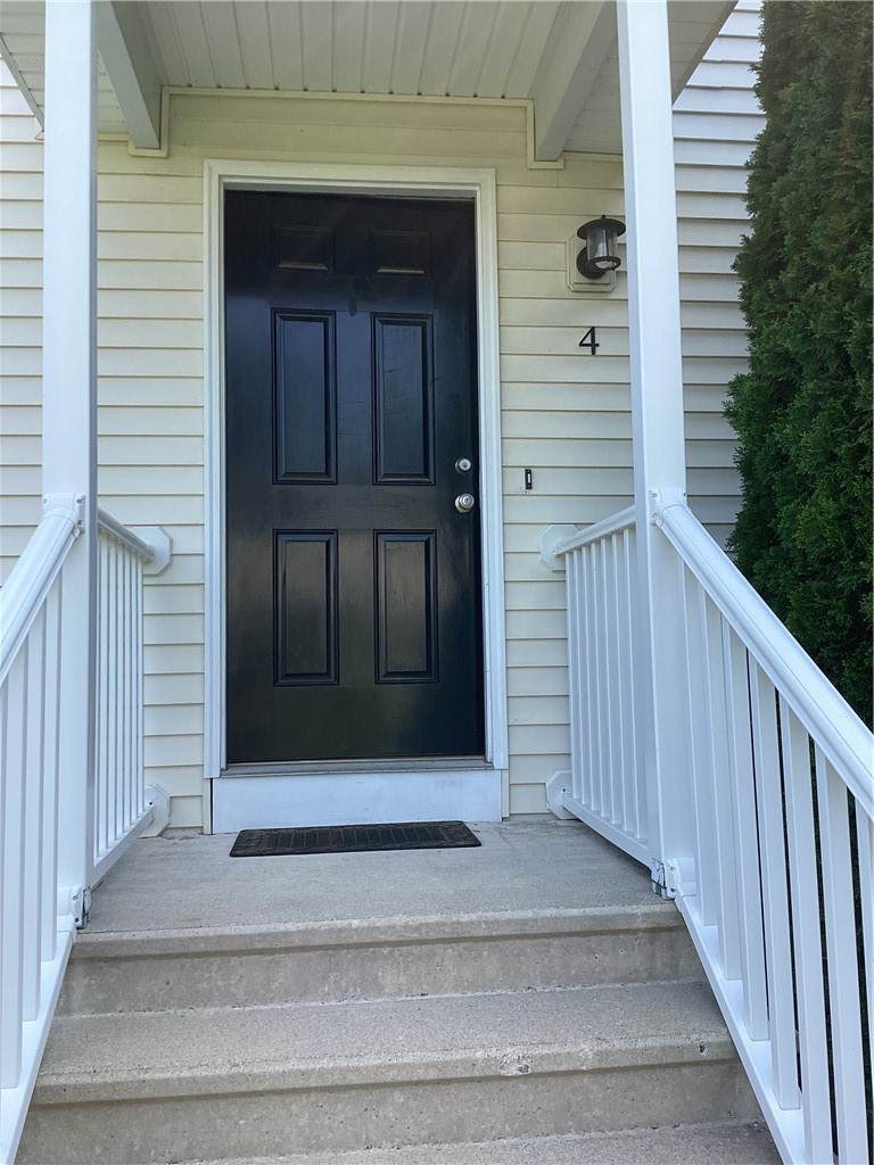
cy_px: 582
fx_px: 1044
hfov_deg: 45.4
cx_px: 437
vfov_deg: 58.4
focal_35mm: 31
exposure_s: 1/345
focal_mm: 3.3
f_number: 2.4
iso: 25
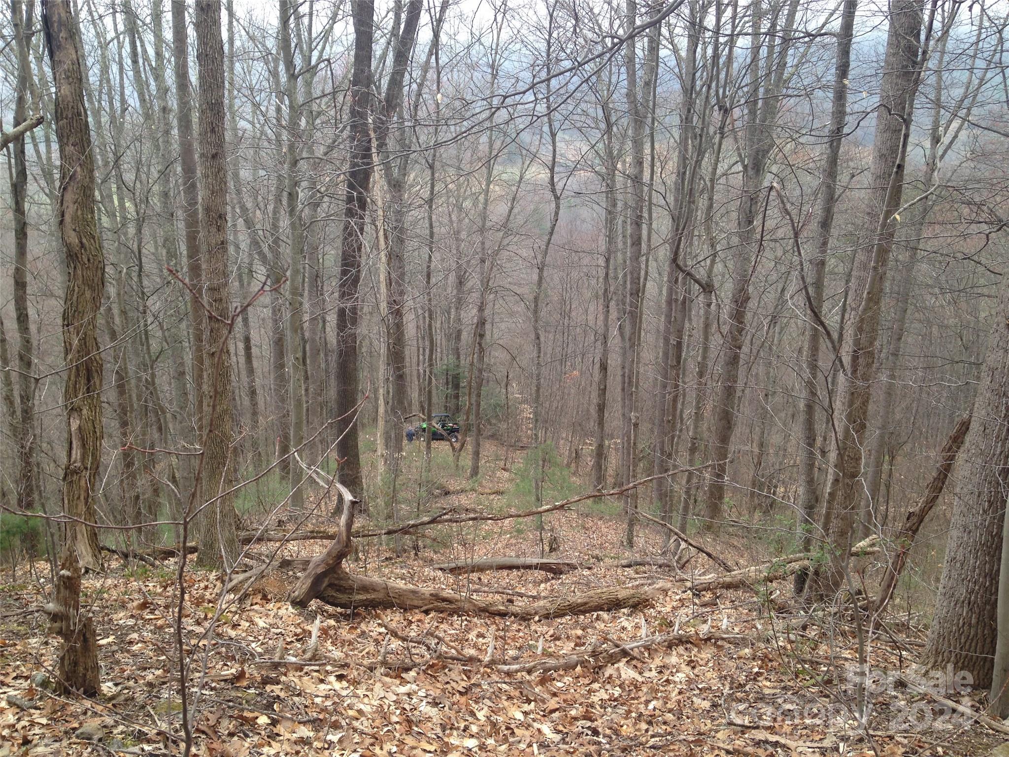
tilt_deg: -17.8
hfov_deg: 55.4
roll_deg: +0.0
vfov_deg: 42.9
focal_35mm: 33
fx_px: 962
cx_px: 504
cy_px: 378
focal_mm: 4.12
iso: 50
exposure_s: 1/250
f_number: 2.4
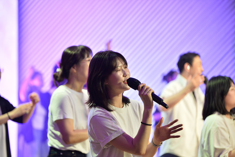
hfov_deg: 12.5
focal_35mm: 165
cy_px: 78
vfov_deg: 8.3
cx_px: 118
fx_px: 1076
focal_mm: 165
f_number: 2.8
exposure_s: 1/200
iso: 3200
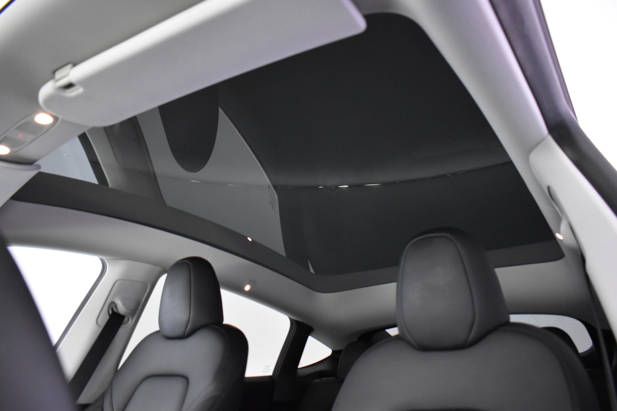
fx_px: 463
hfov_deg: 67.4
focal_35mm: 27
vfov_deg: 47.9
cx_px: 308
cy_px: 206
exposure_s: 1/20
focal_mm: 18
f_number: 3.5
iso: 3200
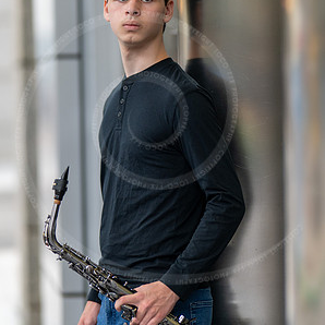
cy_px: 143
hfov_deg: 10.7
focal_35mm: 163
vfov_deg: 10.7
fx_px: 1731
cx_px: 162
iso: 250
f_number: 1.2
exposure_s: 1/640
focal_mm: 85
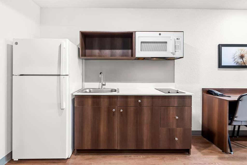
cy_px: 82
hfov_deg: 93.3
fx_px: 117
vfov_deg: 70.4
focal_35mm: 17
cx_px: 124
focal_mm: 17
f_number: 8
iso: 500
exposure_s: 1/6
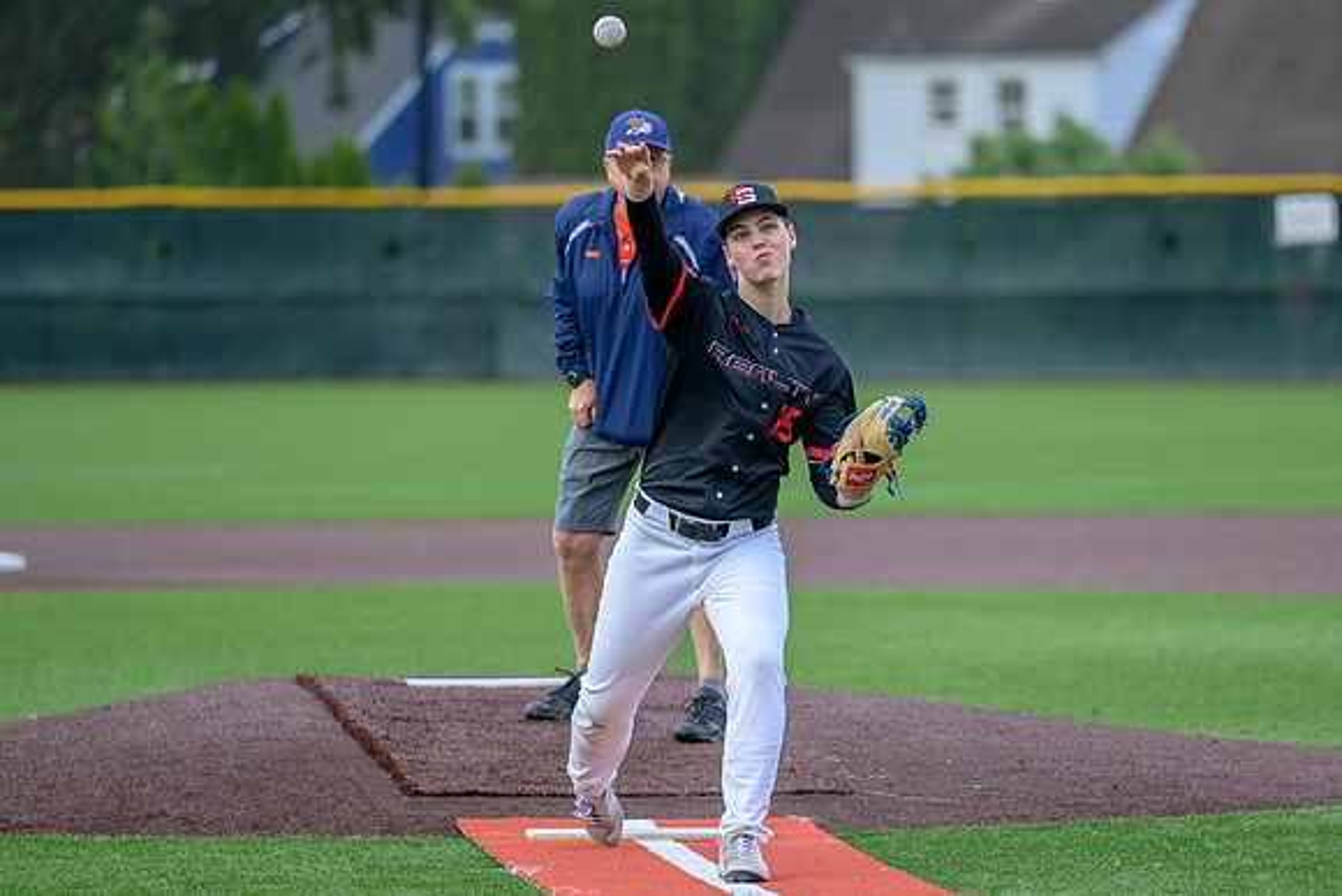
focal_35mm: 255
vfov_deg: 5.4
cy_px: 417
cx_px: 681
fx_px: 9517
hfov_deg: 8.1
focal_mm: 200
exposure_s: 1/2000
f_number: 3.2
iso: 1600
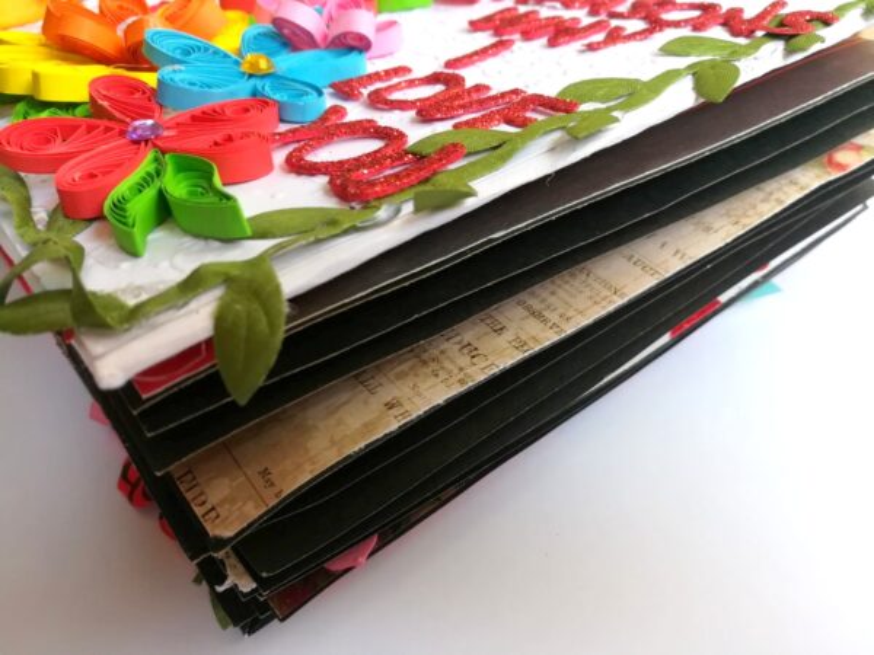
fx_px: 656
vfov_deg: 53.1
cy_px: 328
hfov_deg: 67.3
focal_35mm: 26
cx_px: 437
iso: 80
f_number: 2.2
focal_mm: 3.83
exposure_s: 1/40
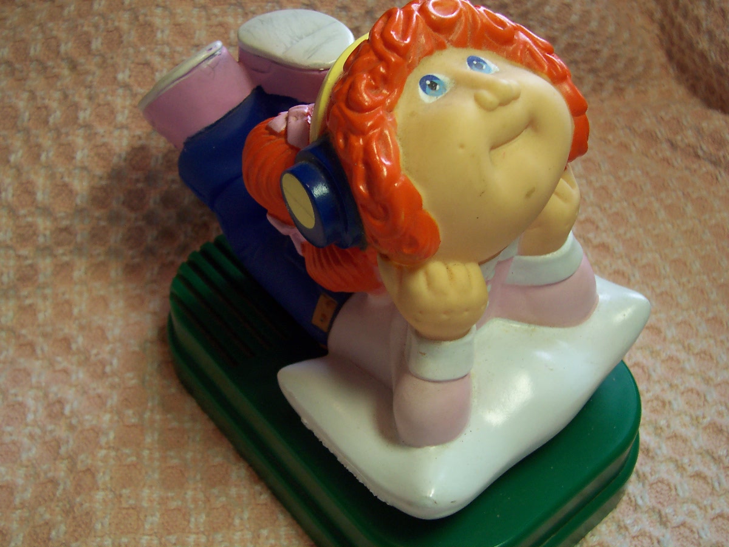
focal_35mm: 37
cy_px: 274
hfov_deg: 50.1
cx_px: 364
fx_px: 779
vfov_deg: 38.7
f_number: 2.8
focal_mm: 5.6
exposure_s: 1/90
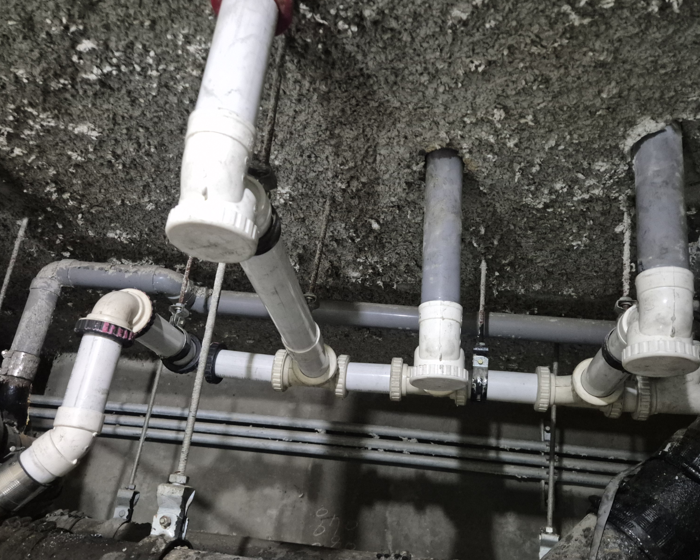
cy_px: 314
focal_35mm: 30
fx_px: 622
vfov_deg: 48.4
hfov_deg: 58.8
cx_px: 357
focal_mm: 5.4
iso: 2000
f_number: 1.8
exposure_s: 1/60
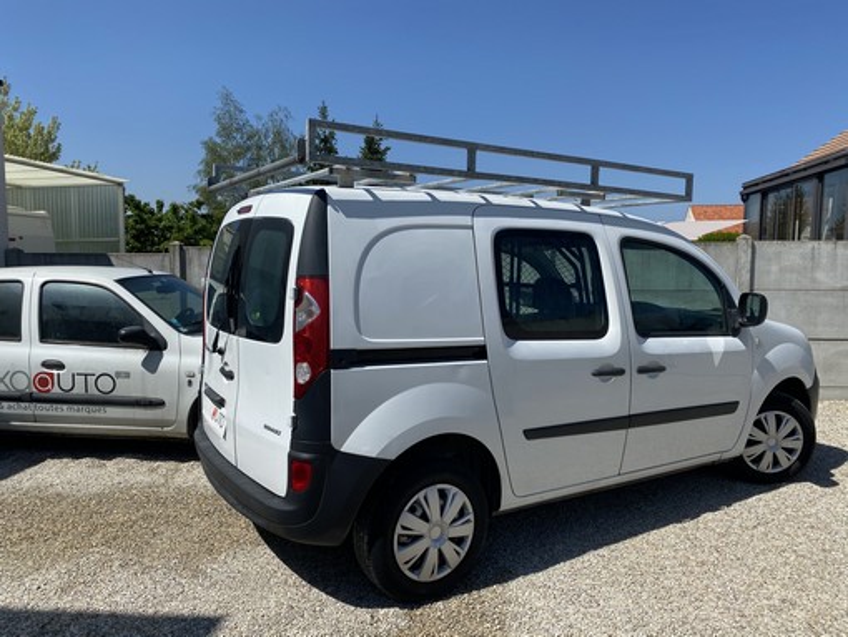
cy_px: 318
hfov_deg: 67.3
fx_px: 637
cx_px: 424
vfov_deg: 53.1
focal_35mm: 26
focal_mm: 4.25
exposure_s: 1/5525
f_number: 1.8
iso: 32
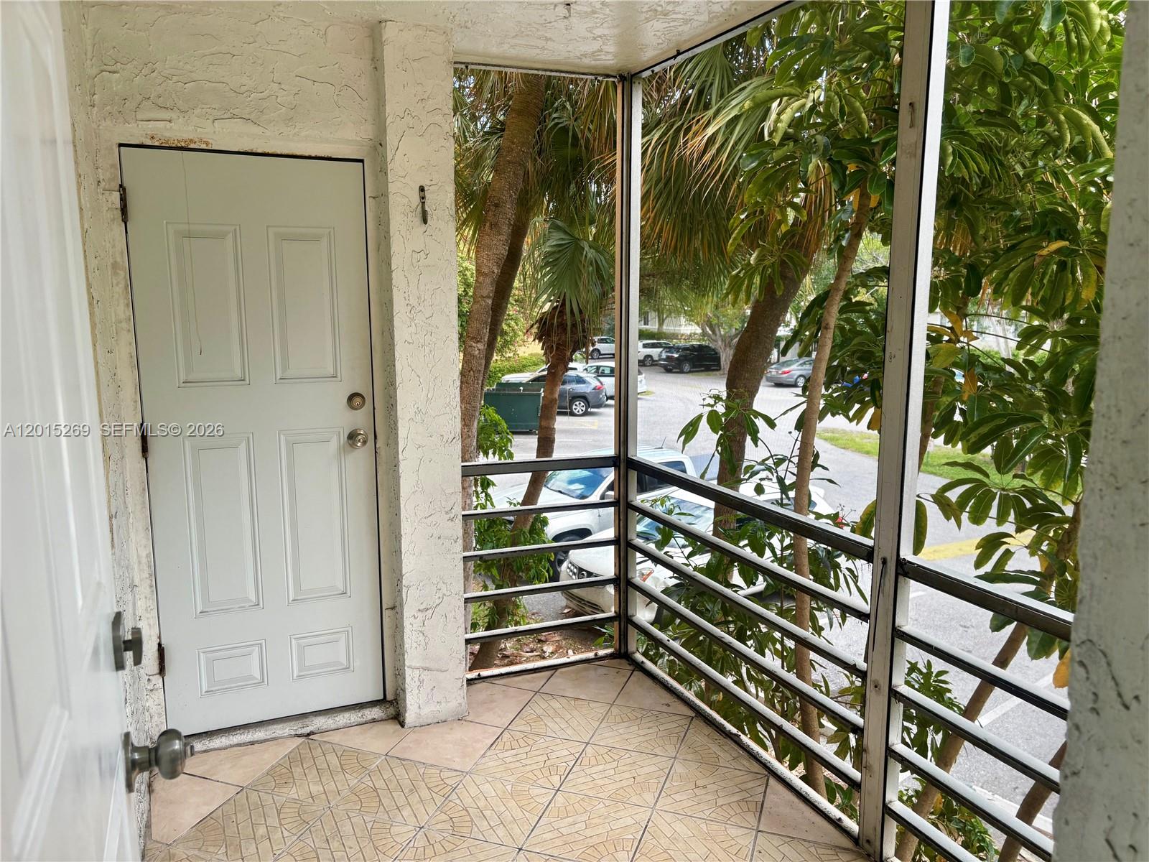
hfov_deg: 67.3
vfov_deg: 53.1
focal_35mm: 26
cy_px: 431
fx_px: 863
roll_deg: +0.4
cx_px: 574
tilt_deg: -9.0
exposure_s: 1/369
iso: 50
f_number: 1.6
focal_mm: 5.96
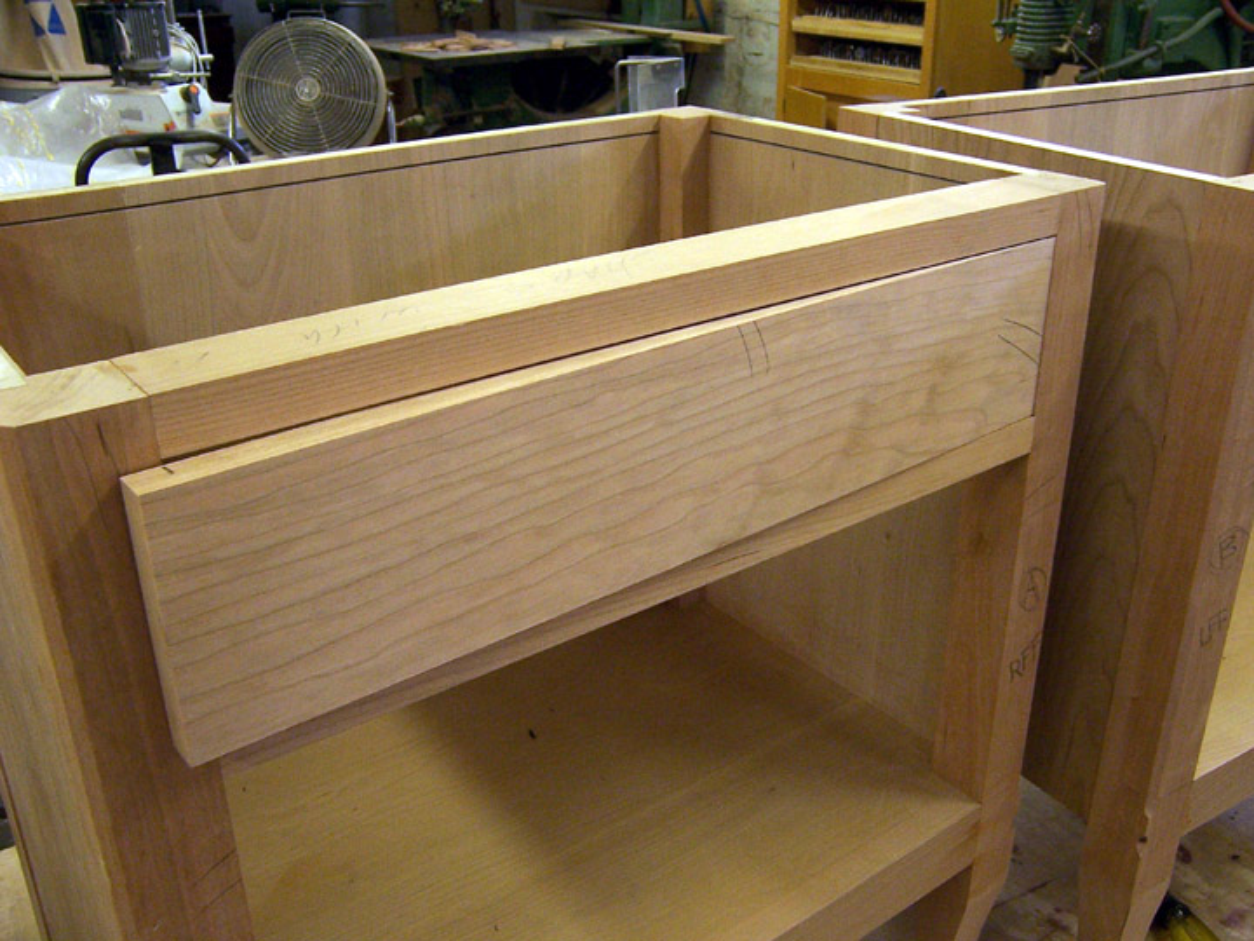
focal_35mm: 33
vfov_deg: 42.9
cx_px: 627
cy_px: 470
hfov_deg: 55.4
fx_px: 1195
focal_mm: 5.5
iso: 140
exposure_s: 1/20
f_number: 3.4
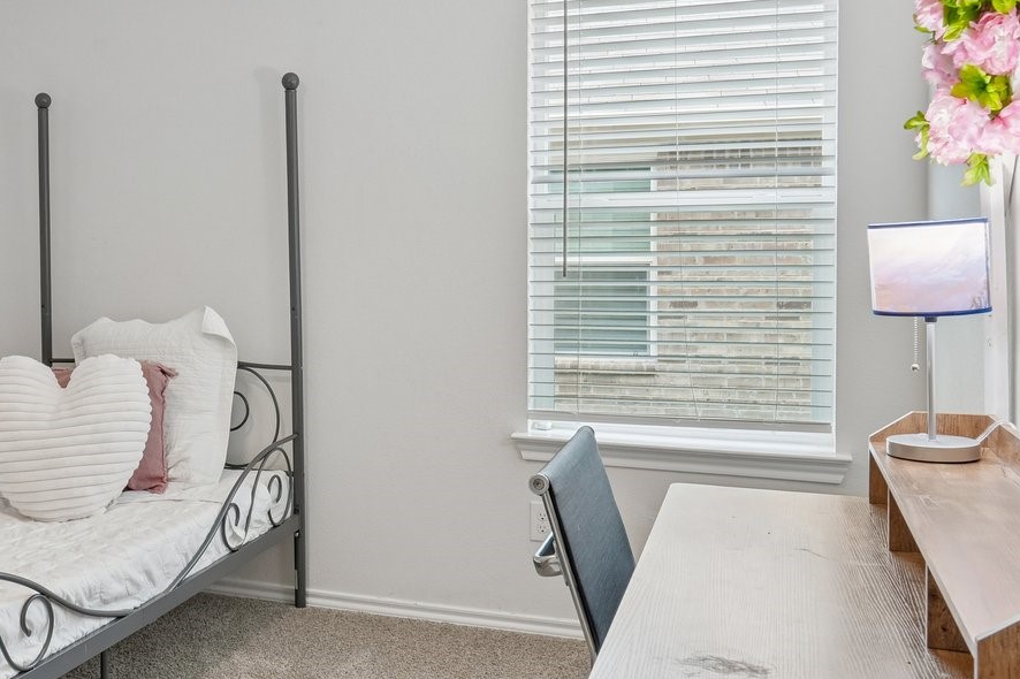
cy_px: 242
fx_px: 1048
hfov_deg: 50.8
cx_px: 322
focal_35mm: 37
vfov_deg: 35.7
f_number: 8
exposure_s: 1/15
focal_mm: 16
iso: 400
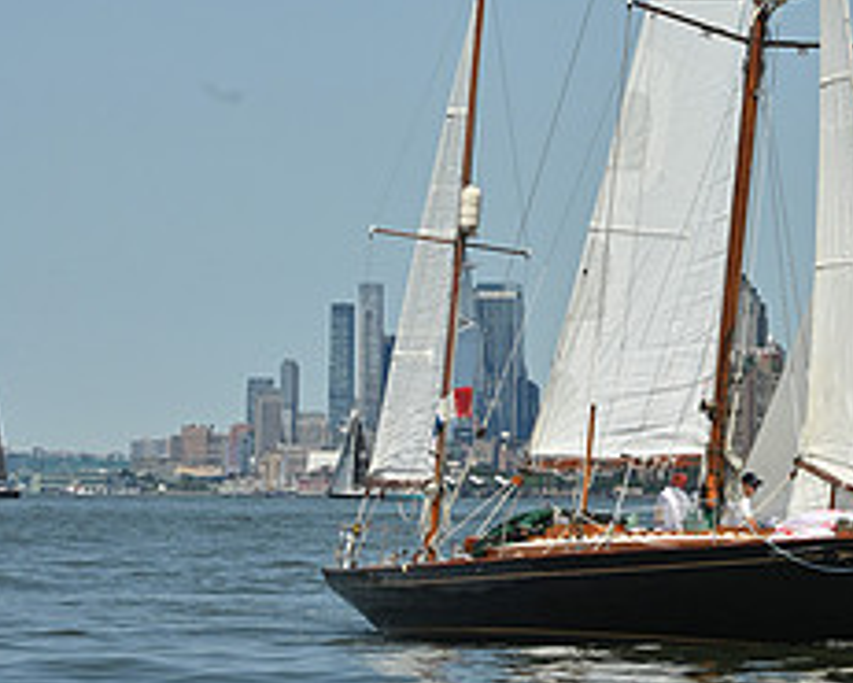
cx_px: 703
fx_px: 5834
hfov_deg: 8.3
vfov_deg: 6.7
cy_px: -92
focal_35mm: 231
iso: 320
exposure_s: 1/1000
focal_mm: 98
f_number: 13
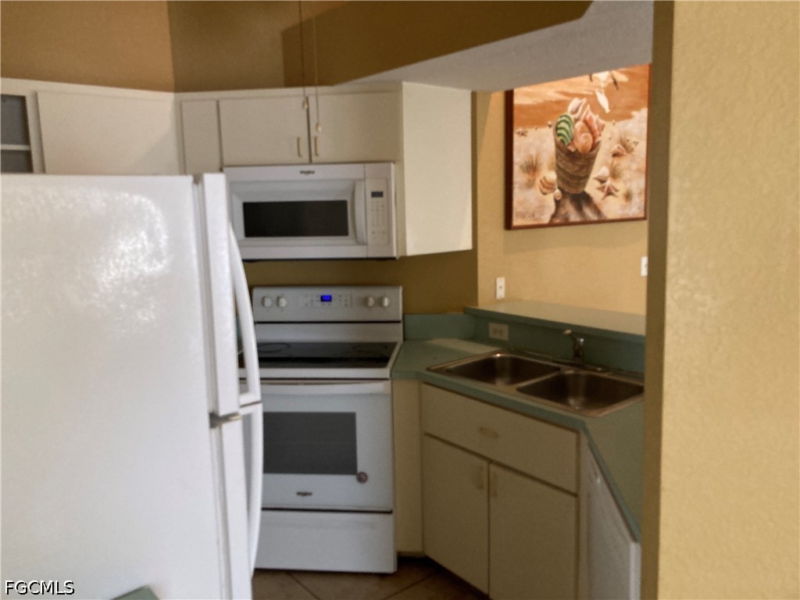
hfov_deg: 63.4
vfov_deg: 49.7
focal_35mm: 28
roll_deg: +0.8
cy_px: 300
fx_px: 647
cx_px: 400
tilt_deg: -12.0
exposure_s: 1/60
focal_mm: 3.99
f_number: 1.8
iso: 125
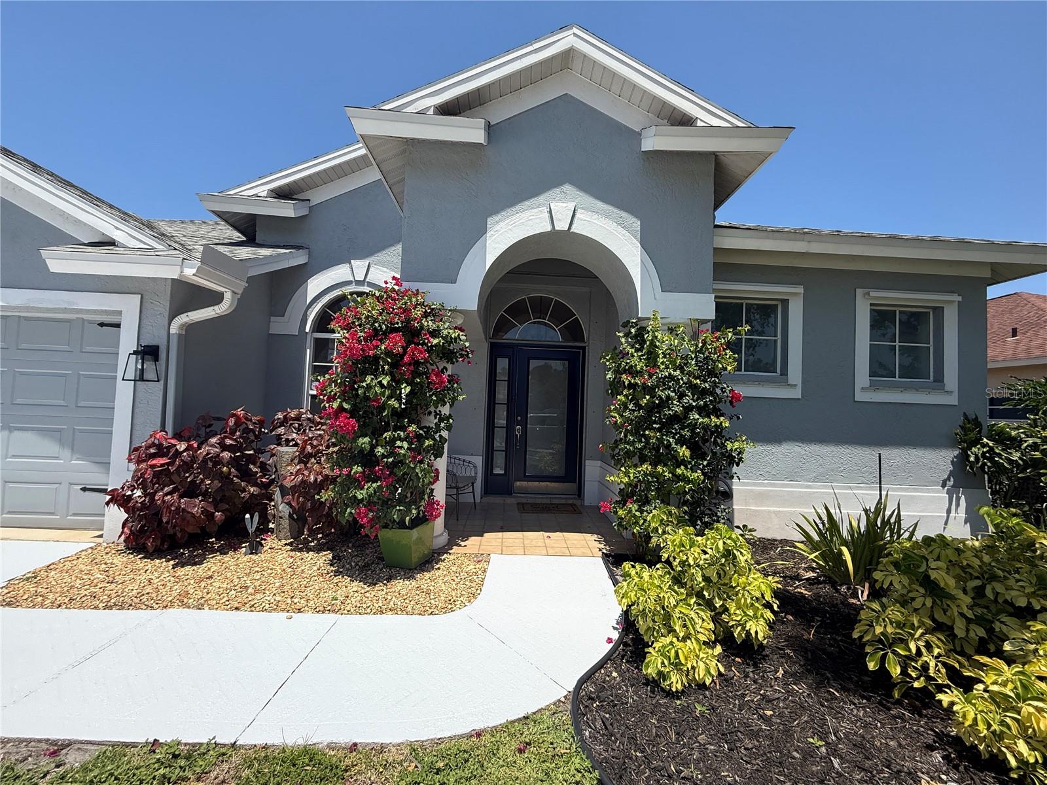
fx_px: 423
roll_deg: -2.7
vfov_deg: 85.7
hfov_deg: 102.1
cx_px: 524
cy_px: 392
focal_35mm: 14
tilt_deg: +3.3
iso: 64
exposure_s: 1/1167
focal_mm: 2.22
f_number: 2.2
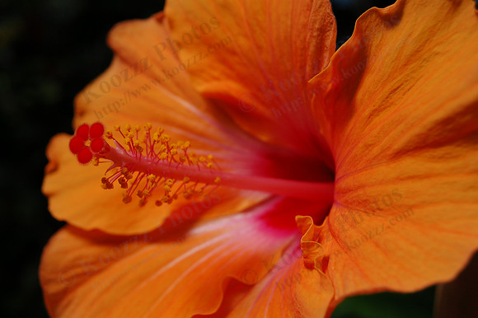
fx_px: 955
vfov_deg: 18.9
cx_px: 239
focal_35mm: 72
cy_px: 159
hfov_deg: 28.1
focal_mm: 48
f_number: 9
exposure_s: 1/320
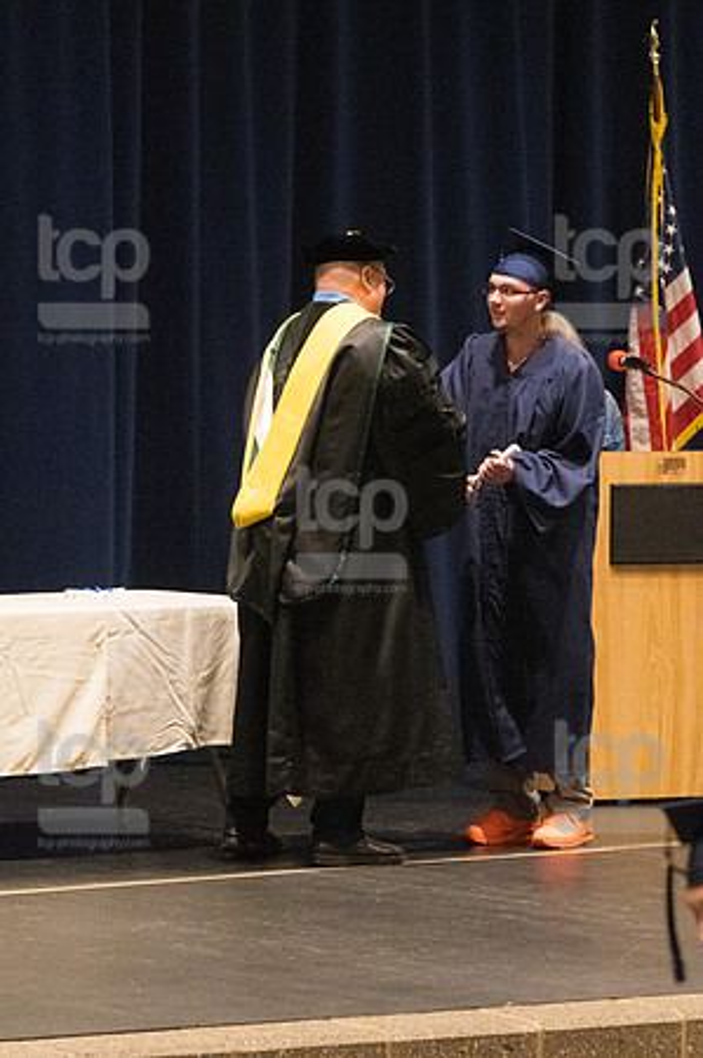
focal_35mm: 202
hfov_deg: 6.8
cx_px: 352
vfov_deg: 10.2
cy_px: 529
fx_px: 5930
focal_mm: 135
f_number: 4.5
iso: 8000
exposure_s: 1/250
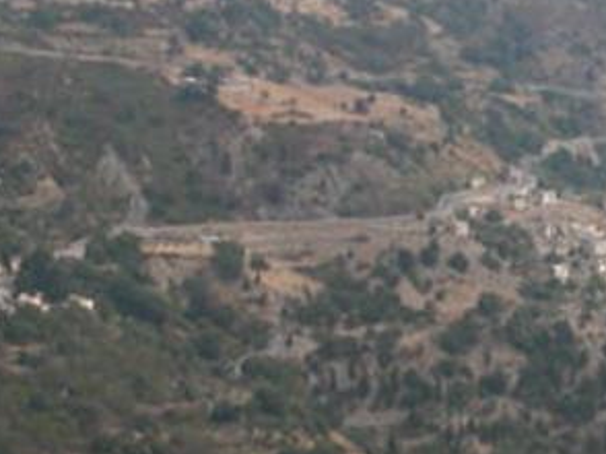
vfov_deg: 11.5
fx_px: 2256
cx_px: 647
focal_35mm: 129
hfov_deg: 15.0
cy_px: 210
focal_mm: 5.6
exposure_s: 1/405
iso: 100
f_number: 4.5
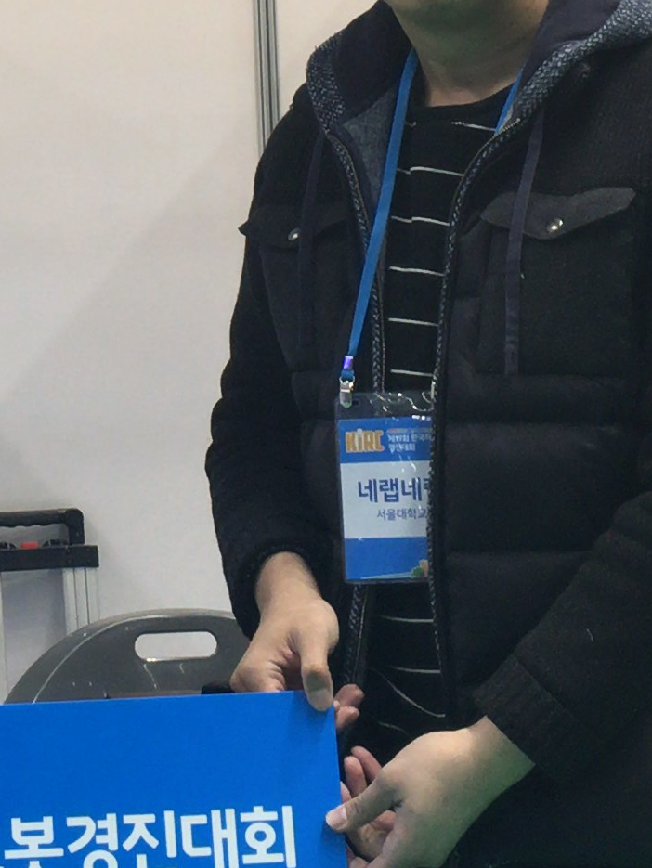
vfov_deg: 15.2
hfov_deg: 11.7
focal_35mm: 125
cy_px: -150
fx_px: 3137
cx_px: -84
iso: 25
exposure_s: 1/42
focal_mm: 4.15
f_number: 2.2
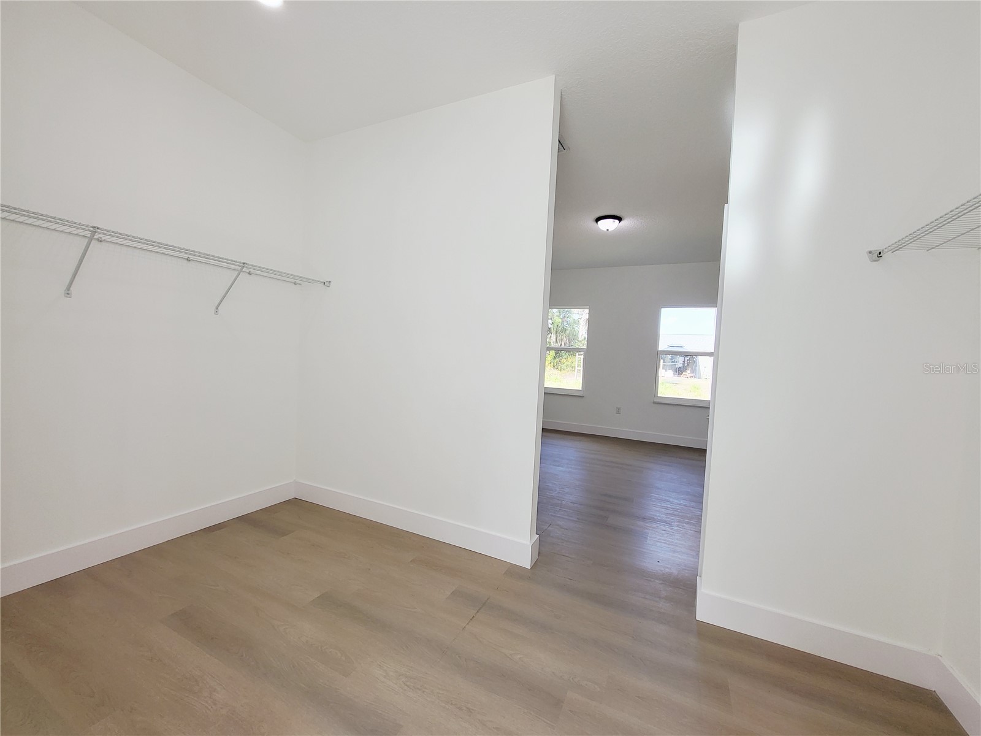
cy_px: 368
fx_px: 368
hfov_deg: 106.2
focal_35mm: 13
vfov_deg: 89.9
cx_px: 490
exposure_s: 1/120
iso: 64
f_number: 2.2
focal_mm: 1.74
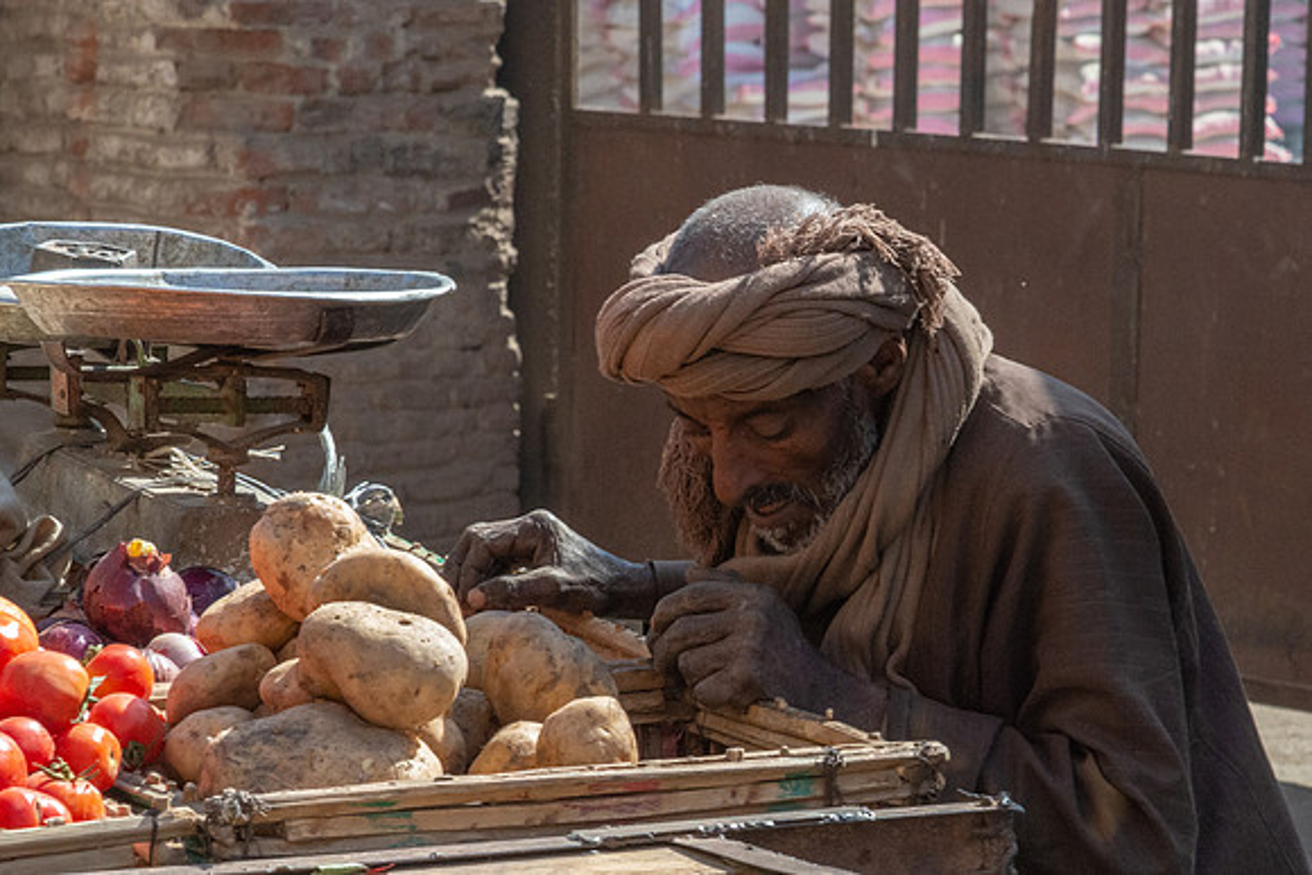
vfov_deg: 7.5
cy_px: 665
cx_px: 910
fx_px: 6645
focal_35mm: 182
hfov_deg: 11.3
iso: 3200
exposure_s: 1/1000
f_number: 16
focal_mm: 120
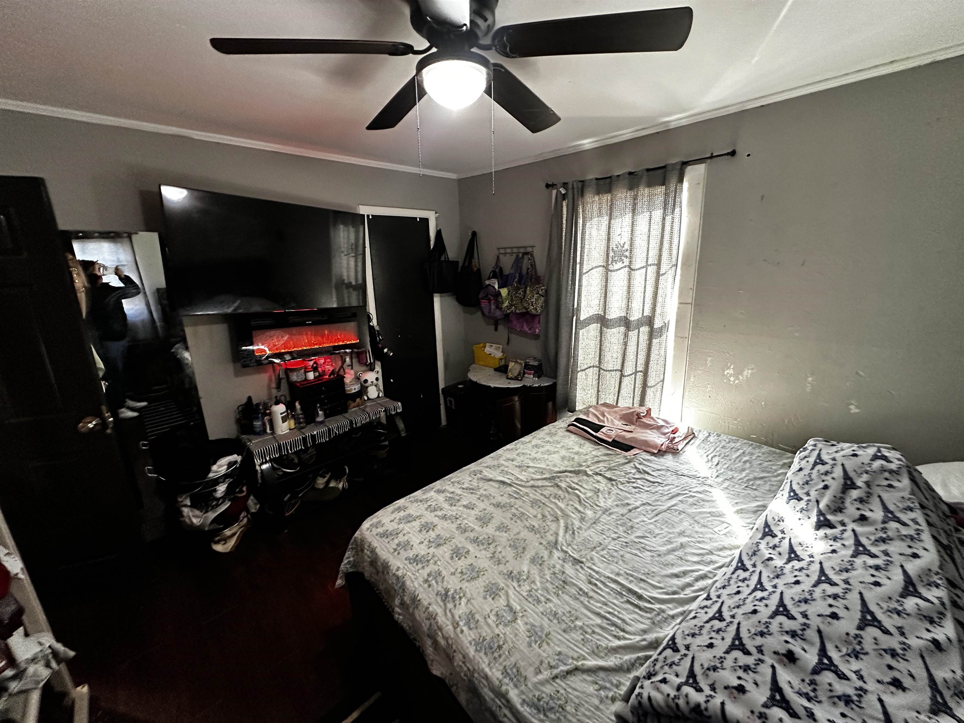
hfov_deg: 102.1
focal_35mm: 14
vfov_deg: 85.7
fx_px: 390
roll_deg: +0.8
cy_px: 362
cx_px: 482
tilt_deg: -14.4
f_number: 2.2
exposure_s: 1/60
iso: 640
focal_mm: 2.22
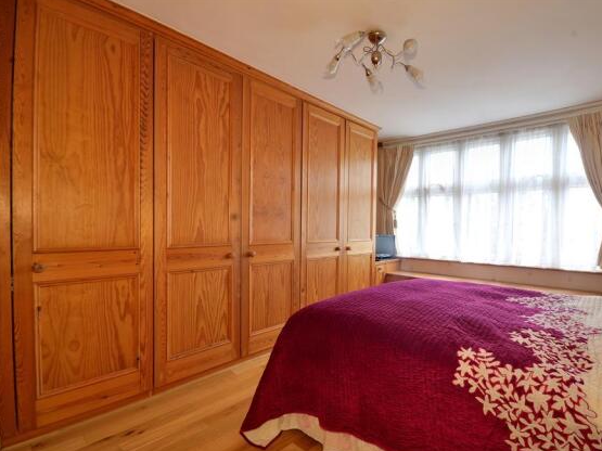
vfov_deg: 74.7
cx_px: 353
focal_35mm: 17
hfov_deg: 90.2
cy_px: 231
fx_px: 296
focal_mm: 10
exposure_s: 1/2
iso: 320
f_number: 10
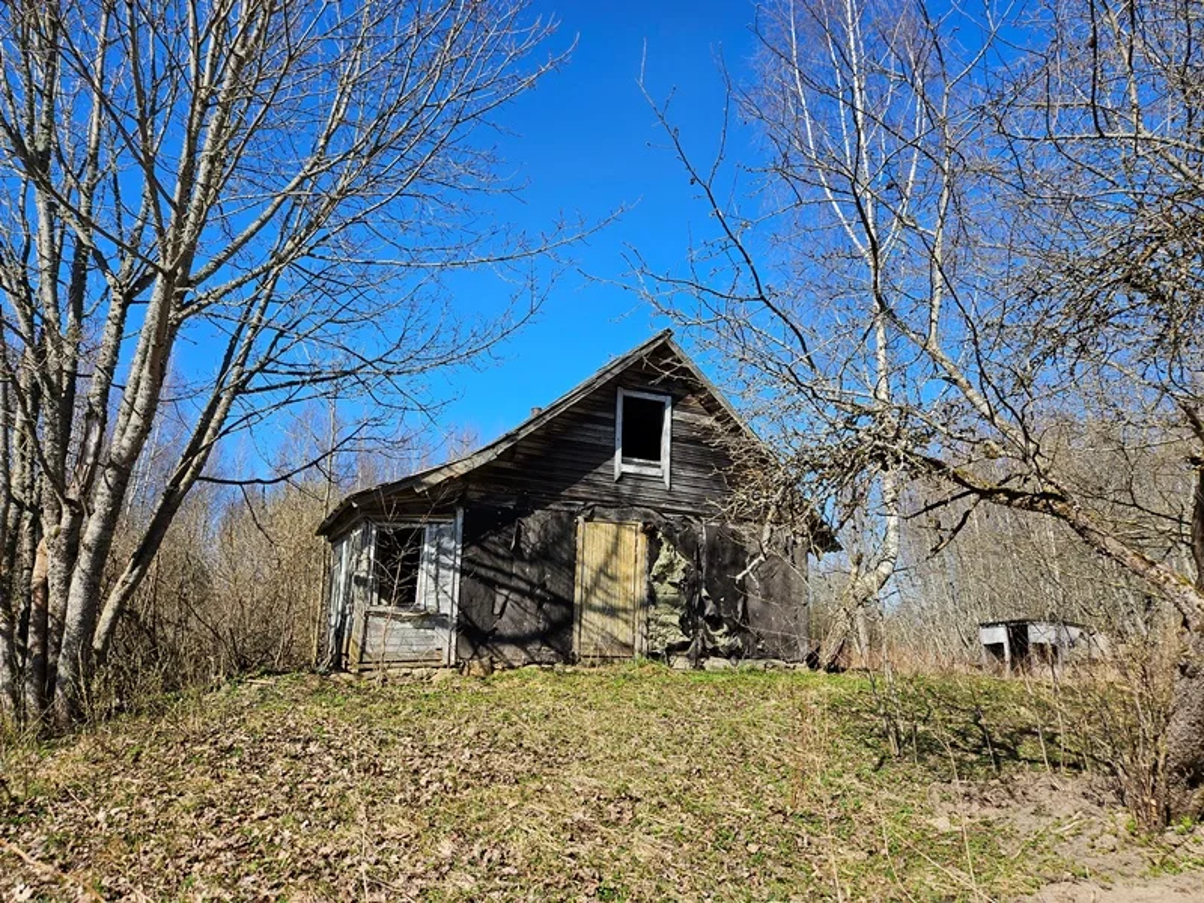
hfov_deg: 73.9
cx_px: 602
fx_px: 800
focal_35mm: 23
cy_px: 452
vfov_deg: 58.9
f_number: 1.8
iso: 25
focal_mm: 5.4
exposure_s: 1/1314
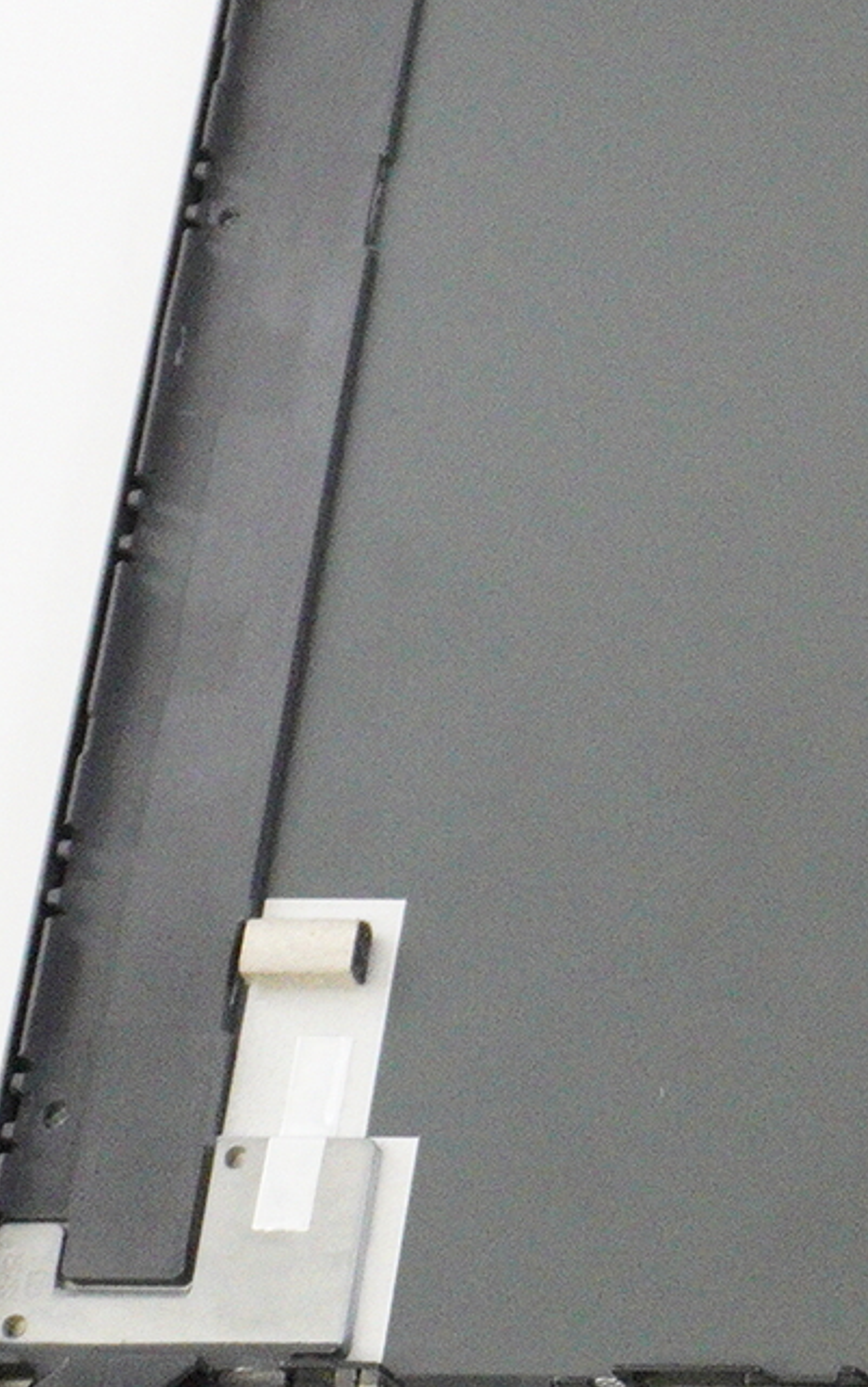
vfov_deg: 15.9
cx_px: 2039
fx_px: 4955
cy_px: 439
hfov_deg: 9.1
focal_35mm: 131
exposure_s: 1/200
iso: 5000
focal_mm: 22
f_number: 5.6
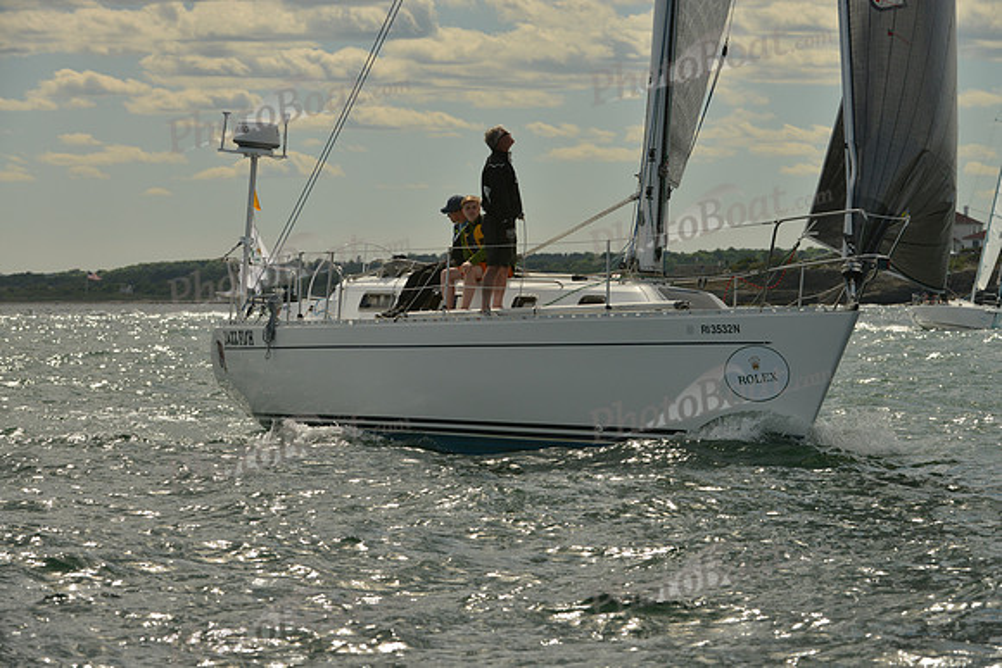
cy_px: 334
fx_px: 5568
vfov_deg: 6.9
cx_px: 501
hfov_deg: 10.3
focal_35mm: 200
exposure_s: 1/1250
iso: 400
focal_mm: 200
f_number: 10
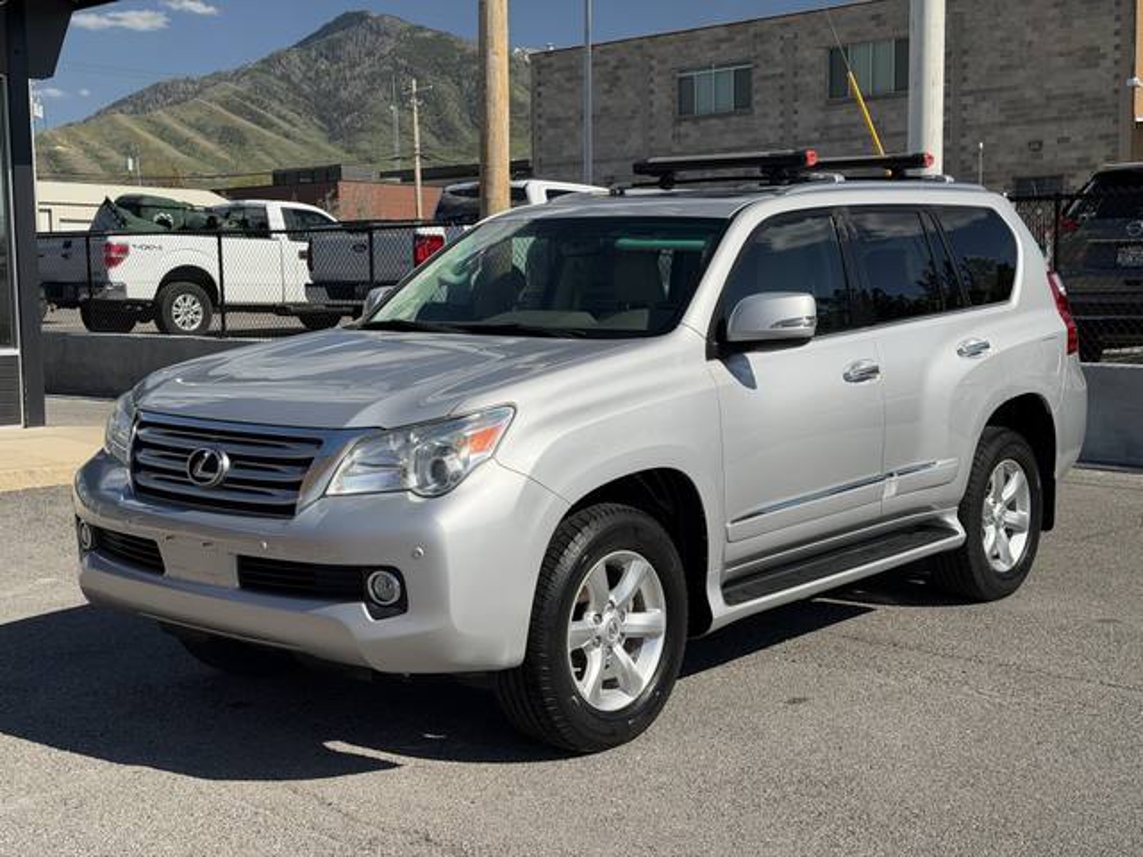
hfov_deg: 39.7
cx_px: 572
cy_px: 428
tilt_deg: -5.0
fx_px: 1585
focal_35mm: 48
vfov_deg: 30.3
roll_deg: +0.9
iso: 100
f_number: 1.78
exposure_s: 1/3378
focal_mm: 6.76
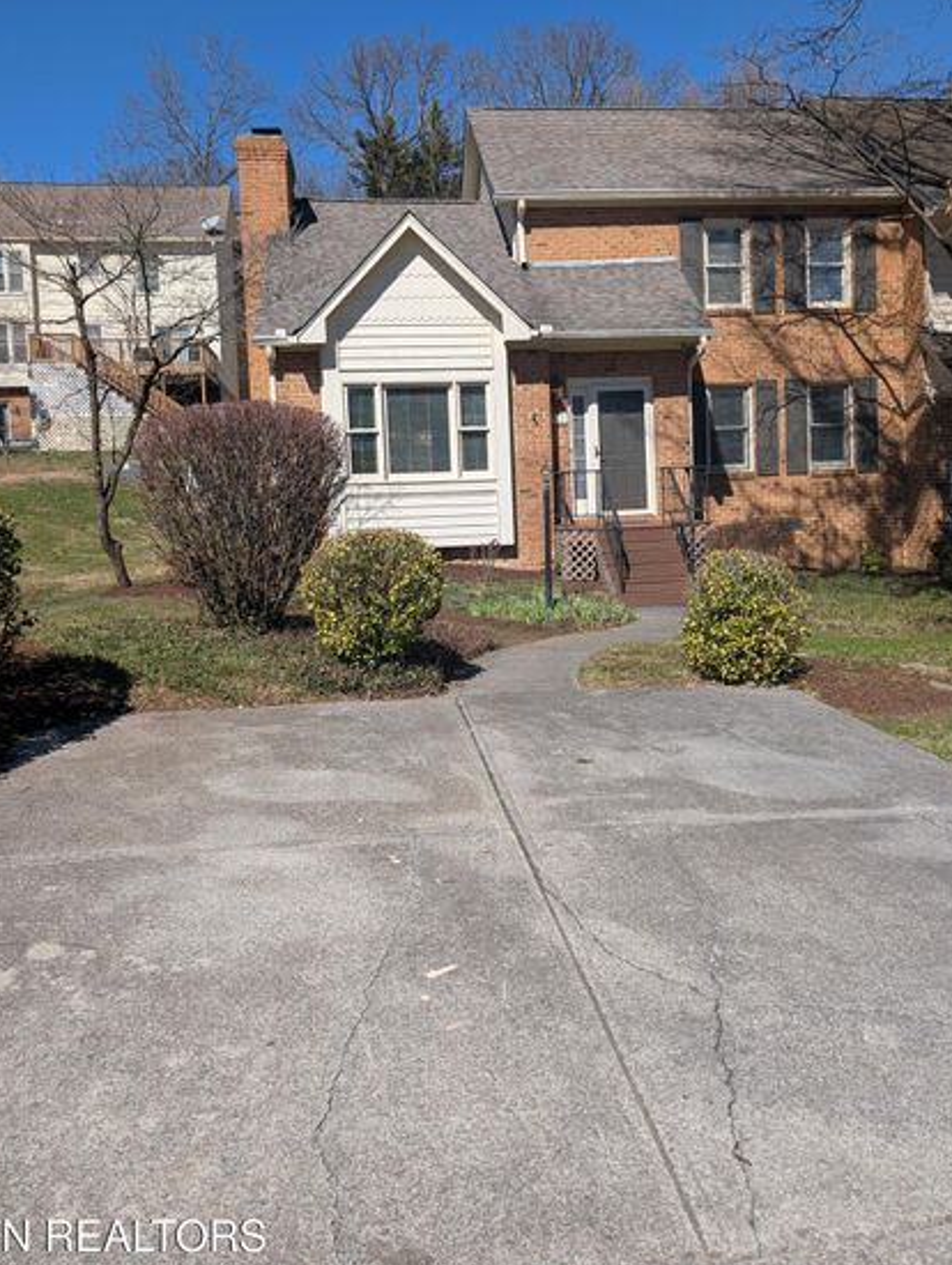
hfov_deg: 48.3
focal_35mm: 29
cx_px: 517
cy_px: 542
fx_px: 1061
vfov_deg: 61.3
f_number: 1.68
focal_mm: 6.9
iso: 20
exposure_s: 1/2037
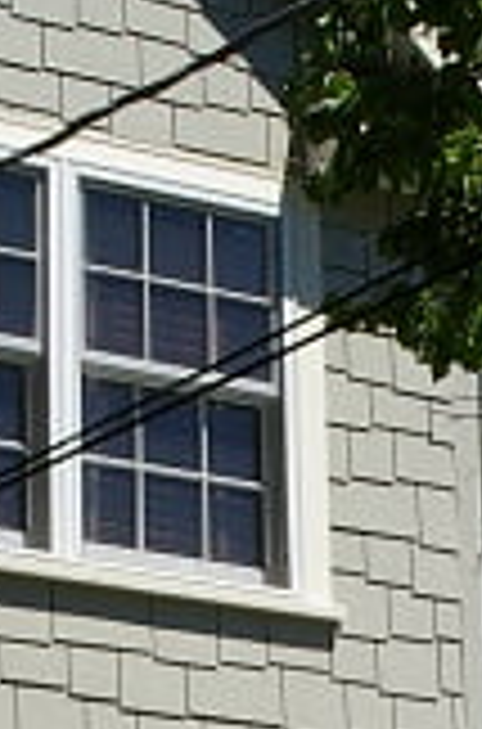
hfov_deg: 7.5
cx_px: 435
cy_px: 868
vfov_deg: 11.1
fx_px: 3679
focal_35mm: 182
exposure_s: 1/60
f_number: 16
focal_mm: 28
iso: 200
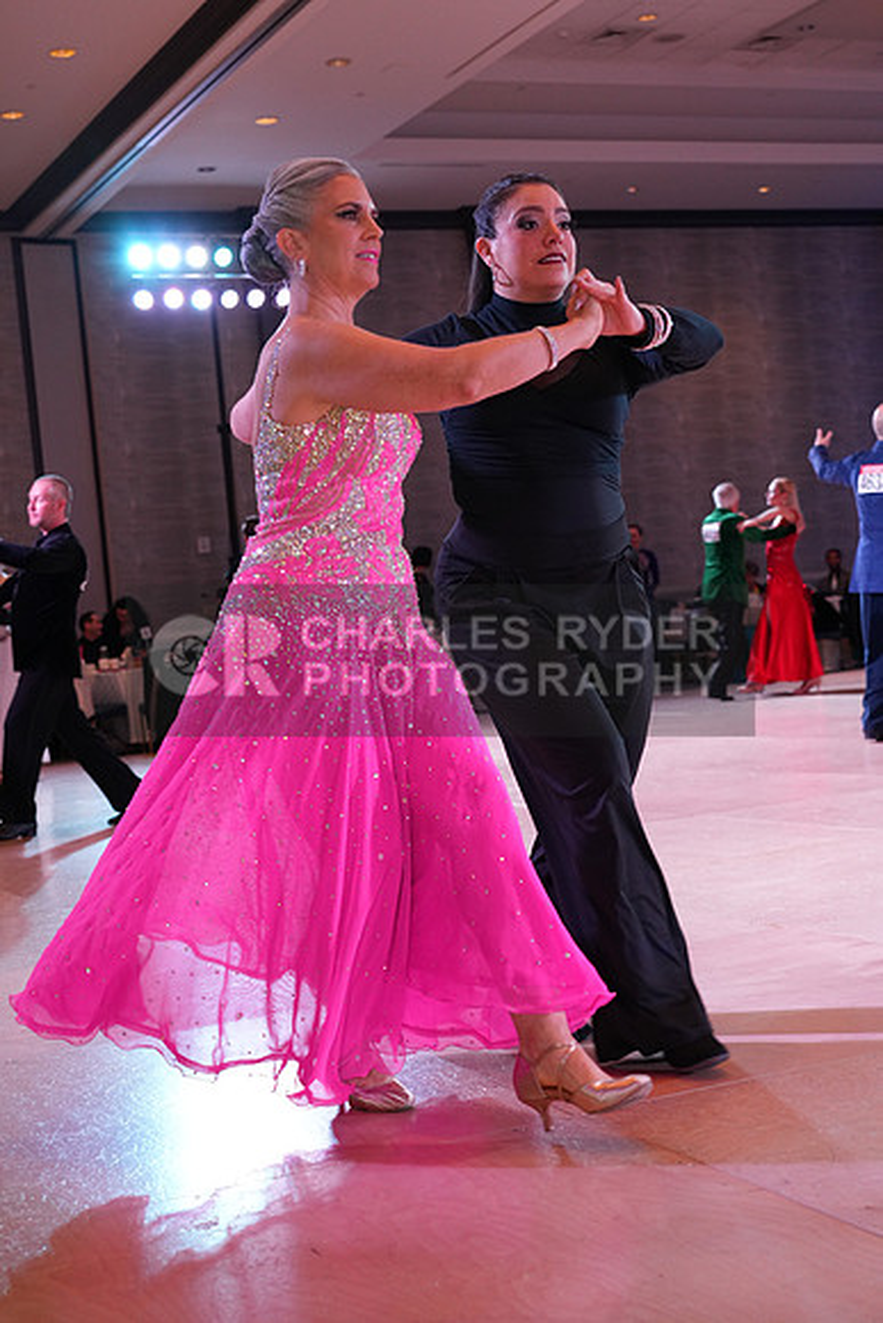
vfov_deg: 38.9
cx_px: 442
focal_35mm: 51
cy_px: 662
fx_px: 1875
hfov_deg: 26.5
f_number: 4.5
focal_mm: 51
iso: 2000
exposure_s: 1/250
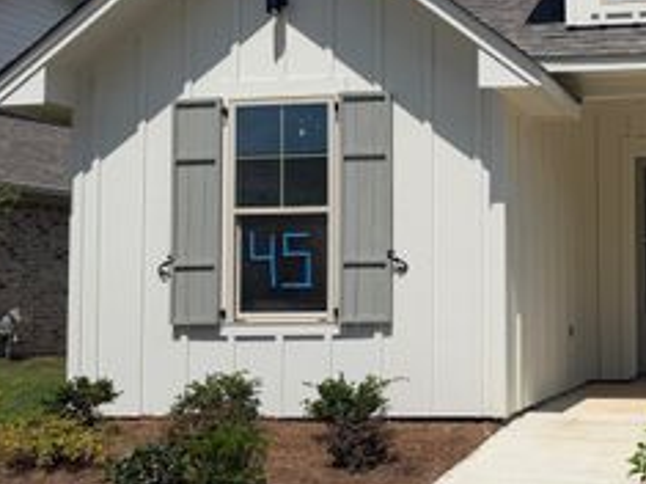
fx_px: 951
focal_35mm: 51
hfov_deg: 34.0
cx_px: 657
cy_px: 257
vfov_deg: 28.5
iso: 80
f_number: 1.78
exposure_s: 1/10309
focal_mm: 6.76
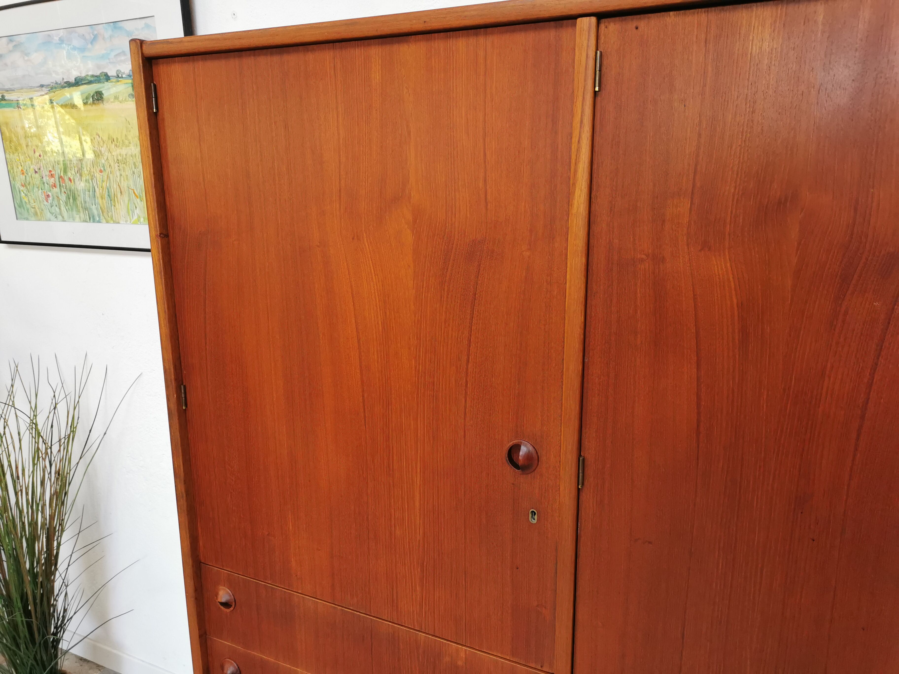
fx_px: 701
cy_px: 337
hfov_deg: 65.3
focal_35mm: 27
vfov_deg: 51.4
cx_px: 450
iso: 160
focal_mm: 5.58
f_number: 1.8
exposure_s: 1/100
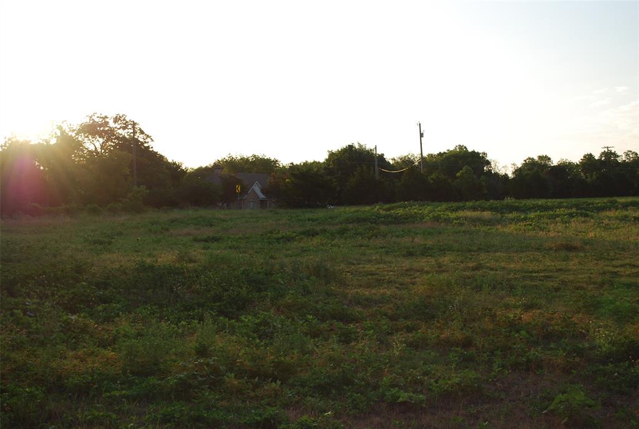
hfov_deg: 43.5
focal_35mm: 45
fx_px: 800
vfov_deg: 30.0
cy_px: 214
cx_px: 320
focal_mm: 30
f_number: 4.8
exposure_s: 1/200
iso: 100
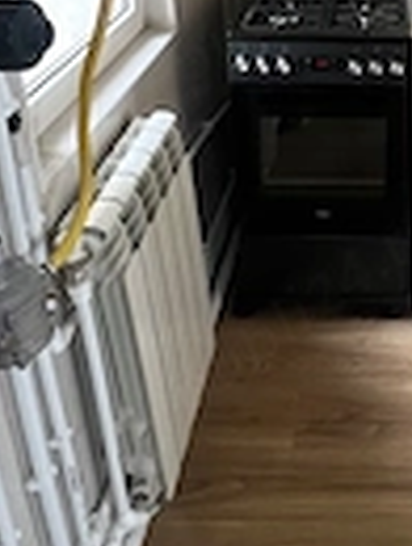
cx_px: 391
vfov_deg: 42.1
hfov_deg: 33.6
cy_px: 34
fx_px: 633
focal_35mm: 40
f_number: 1.8
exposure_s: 1/60
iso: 800
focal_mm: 1.57
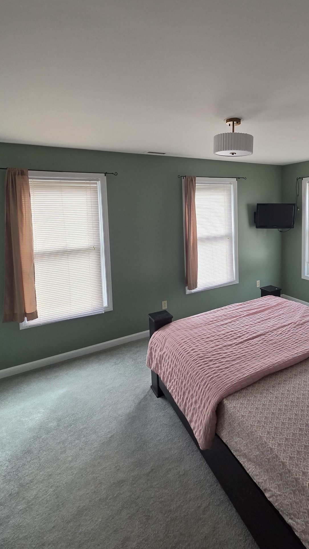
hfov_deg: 62.4
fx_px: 248
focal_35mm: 17
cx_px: 205
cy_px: 232
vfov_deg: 95.2
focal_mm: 2.2
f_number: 2.2
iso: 125
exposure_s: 1/120
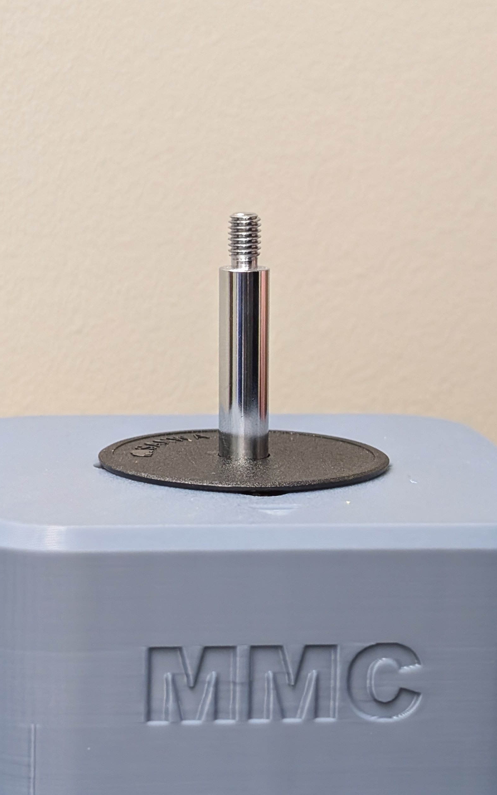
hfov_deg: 15.5
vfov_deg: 24.6
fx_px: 1820
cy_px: 437
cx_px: 227
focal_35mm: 84
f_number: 1.68
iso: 357
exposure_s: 1/61
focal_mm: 6.9
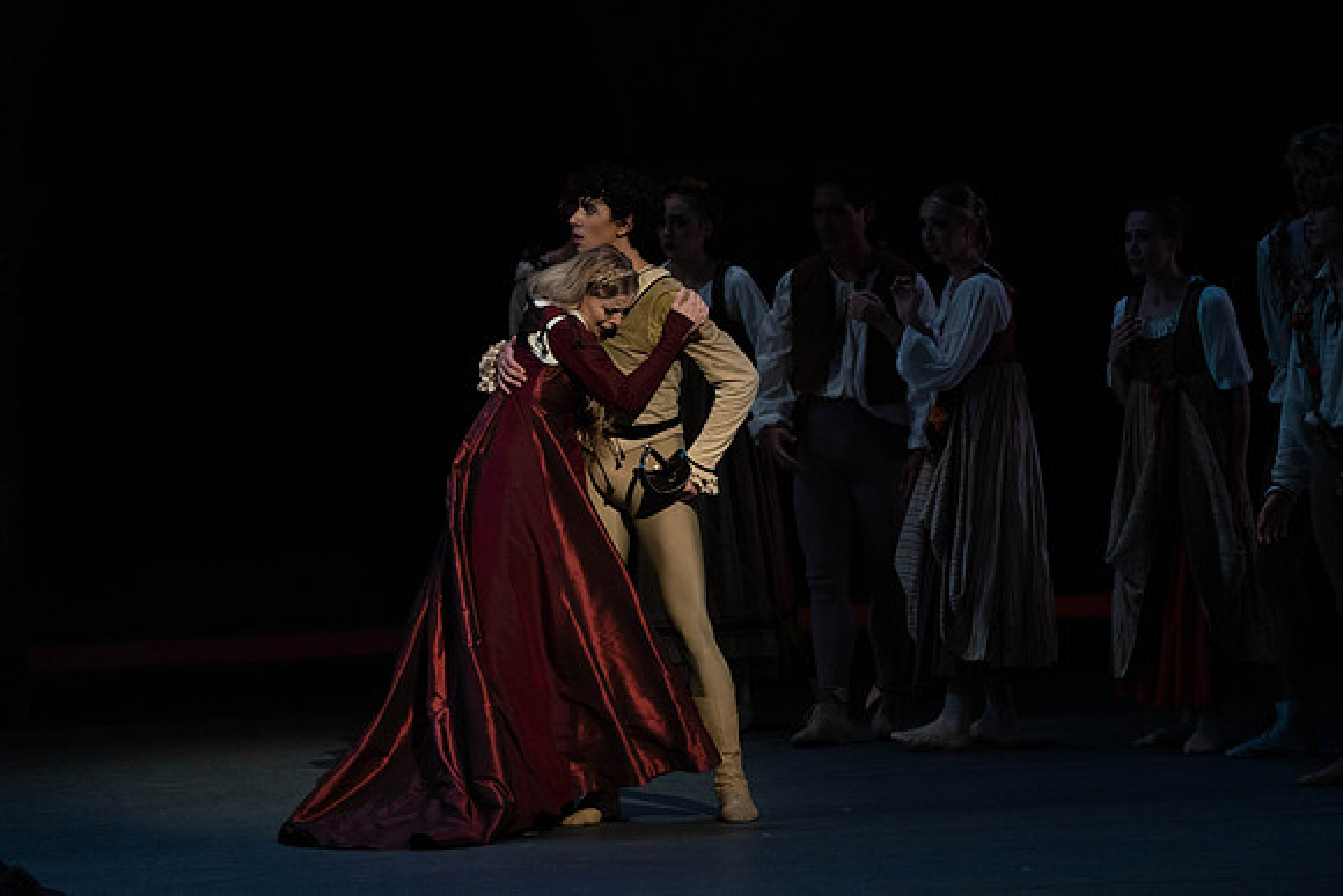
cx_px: 672
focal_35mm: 379
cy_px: 448
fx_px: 14141
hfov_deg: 5.4
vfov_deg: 3.6
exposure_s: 1/320
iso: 5000
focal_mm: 379
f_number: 6.3
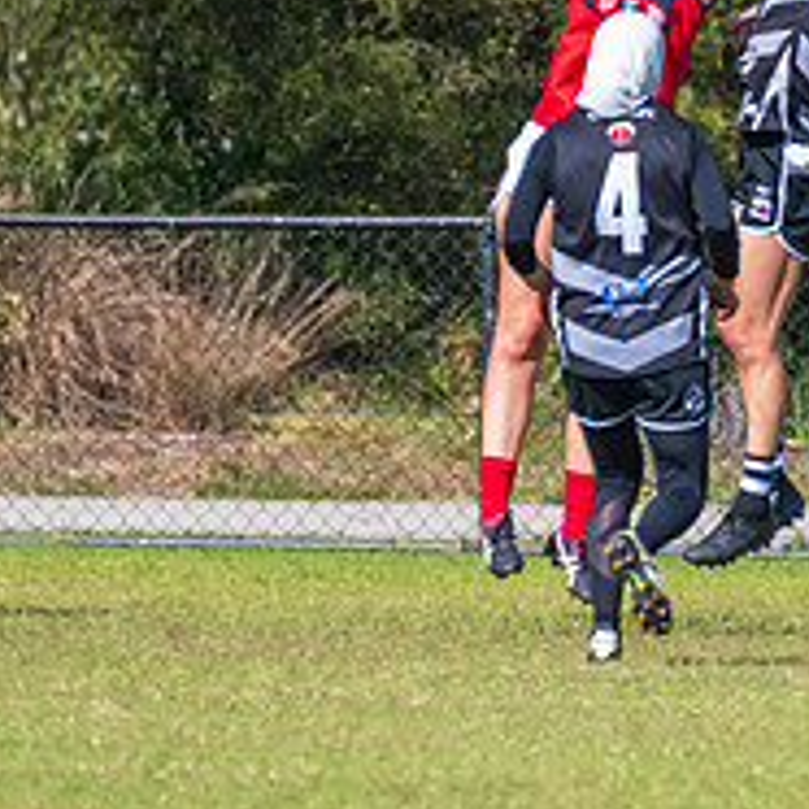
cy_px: 404
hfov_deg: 1.0
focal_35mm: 1770
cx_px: 1232
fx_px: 46800
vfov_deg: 1.0
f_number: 8
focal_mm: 460
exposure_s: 1/2000
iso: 800
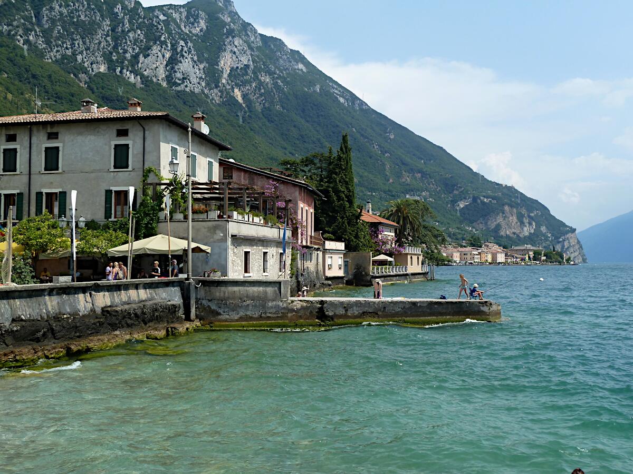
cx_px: 316
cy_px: 237
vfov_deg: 34.3
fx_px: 768
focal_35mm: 42
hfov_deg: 44.8
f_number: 4.5
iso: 80
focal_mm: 6.9
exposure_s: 1/500
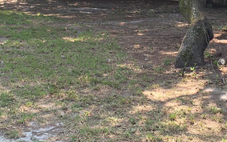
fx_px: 483
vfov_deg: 16.4
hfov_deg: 26.5
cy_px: 6
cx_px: 109
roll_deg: -0.1
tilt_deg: -4.3
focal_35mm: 78
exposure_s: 1/146
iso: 32
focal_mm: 4.15
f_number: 2.2
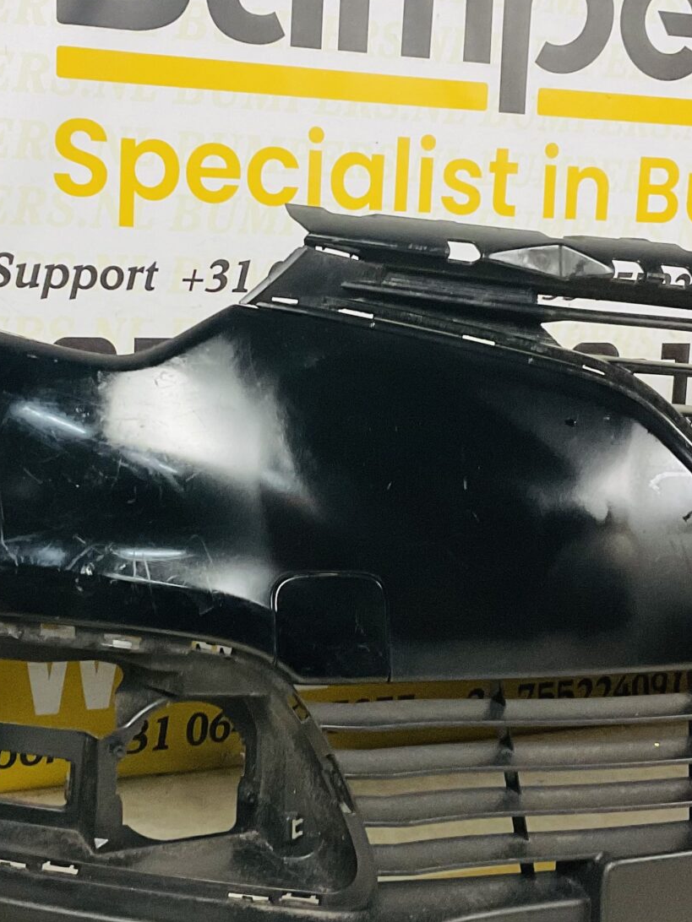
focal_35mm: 60
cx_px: 336
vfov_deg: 32.2
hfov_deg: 24.4
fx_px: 1599
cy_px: 412
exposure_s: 1/50
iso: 100
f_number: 1.8
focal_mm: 3
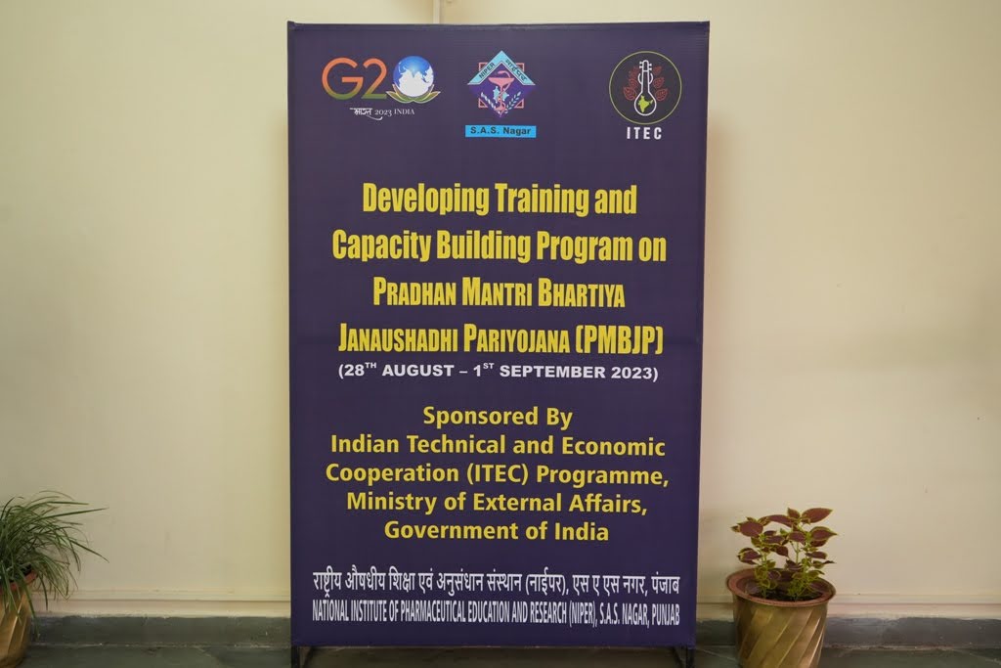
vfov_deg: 37.9
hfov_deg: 54.4
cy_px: 334
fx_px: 973
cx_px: 500
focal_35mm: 35
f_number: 4.5
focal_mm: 35
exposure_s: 1/125
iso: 1600
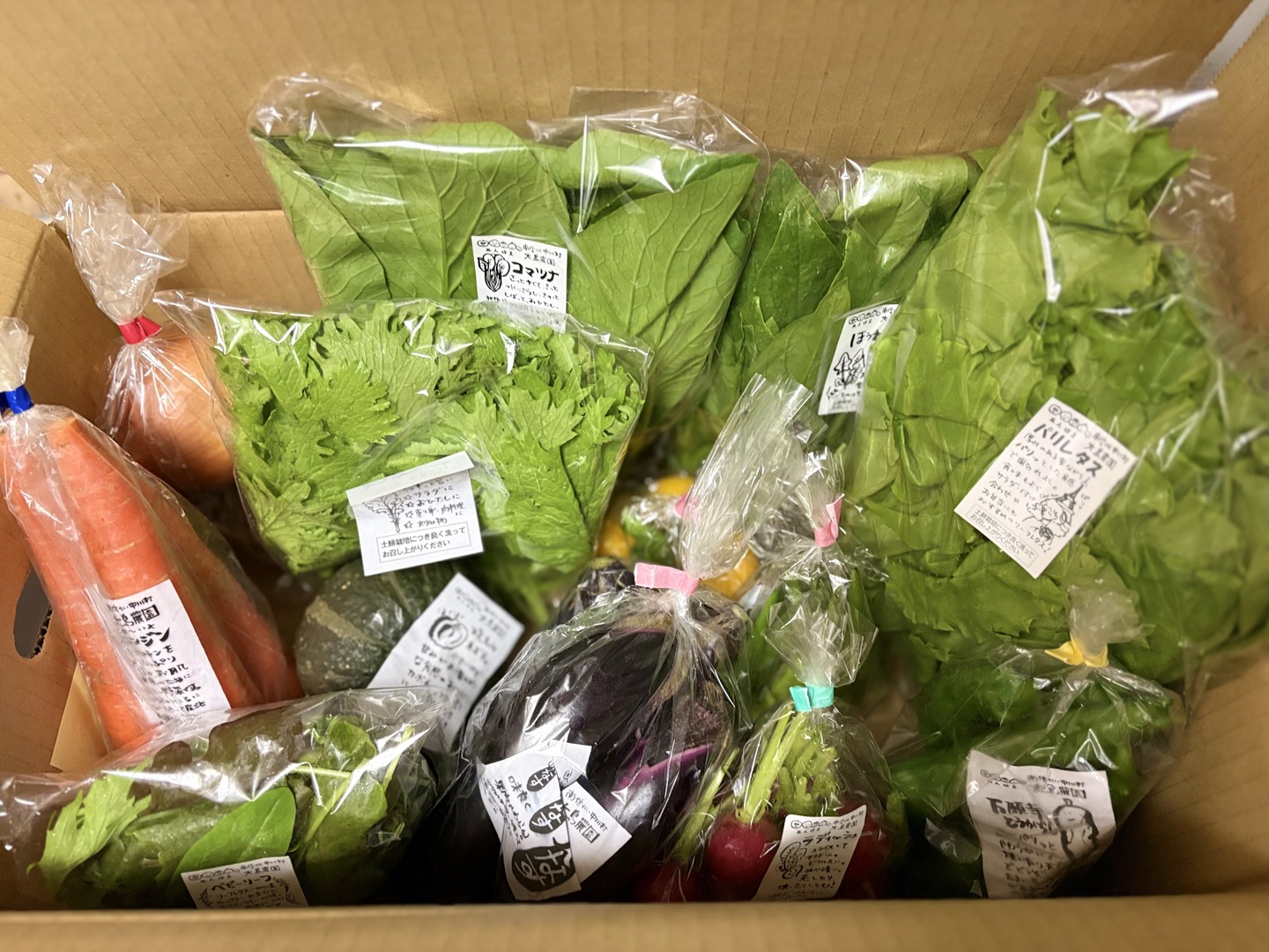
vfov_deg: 53.1
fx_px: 953
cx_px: 634
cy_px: 476
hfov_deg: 67.3
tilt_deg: -60.2
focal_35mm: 26
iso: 400
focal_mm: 5.96
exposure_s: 1/50
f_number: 1.6
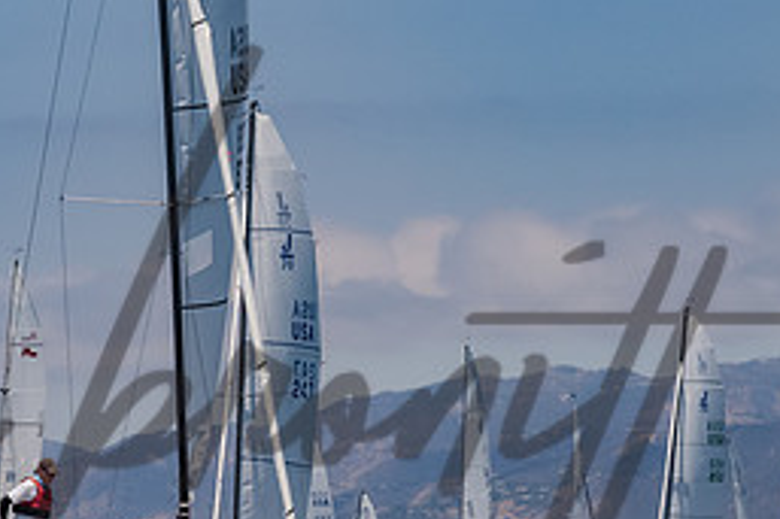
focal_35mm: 297
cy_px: 387
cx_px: 257
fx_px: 6431
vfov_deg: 4.6
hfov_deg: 6.9
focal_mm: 82
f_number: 14
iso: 640
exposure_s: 1/1250
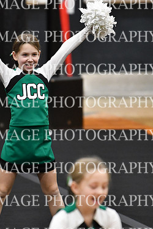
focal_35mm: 441
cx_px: 40
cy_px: 118
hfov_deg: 3.1
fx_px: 2811
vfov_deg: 4.7
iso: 4000
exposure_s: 1/800
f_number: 2.8
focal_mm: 190
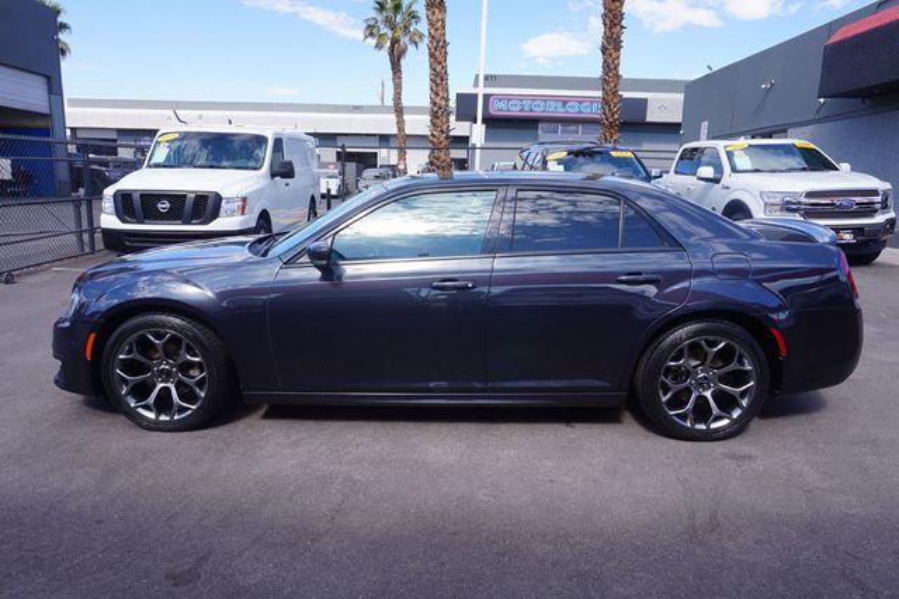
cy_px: 300
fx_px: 599
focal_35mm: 24
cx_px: 450
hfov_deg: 73.8
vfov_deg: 53.1
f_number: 10
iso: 100
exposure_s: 1/80
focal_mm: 16
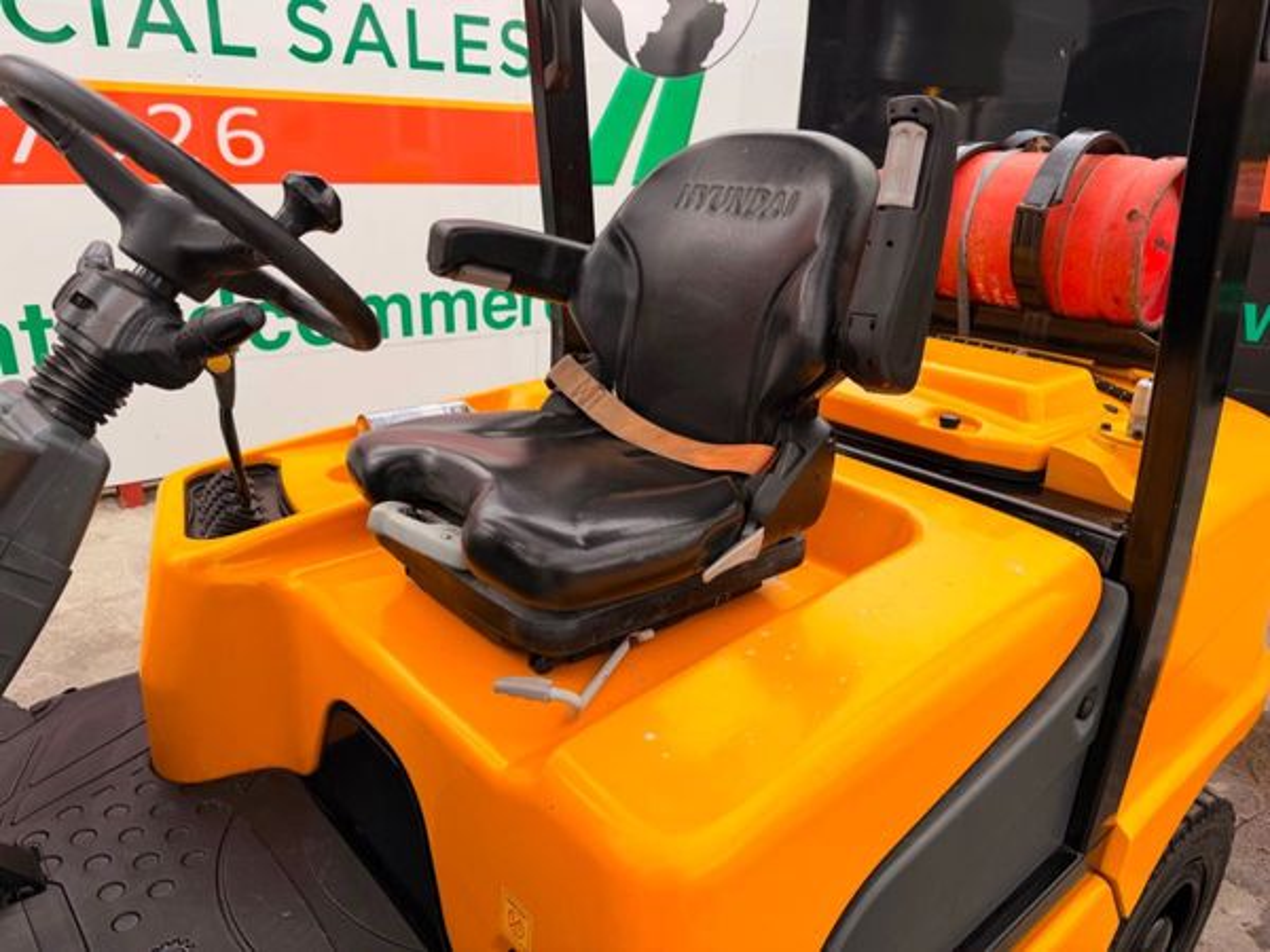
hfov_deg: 71.6
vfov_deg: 56.8
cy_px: 476
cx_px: 635
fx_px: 881
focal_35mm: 24
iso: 80
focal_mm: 6.76
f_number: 1.78
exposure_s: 1/2000
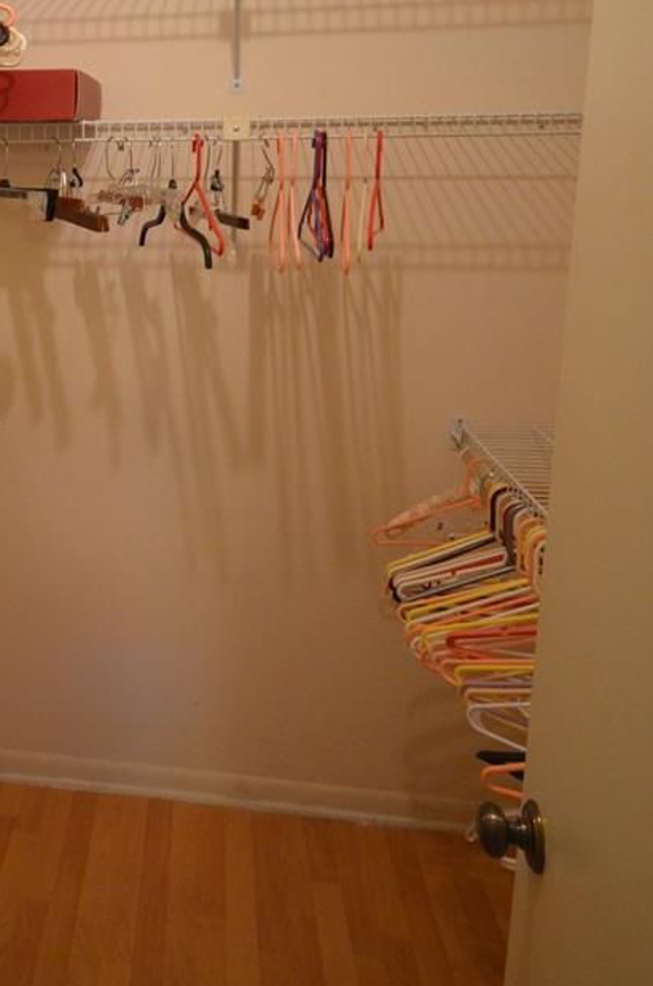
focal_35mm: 32
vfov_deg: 56.9
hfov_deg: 38.2
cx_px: 67
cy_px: 291
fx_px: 874
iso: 1600
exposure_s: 1/40
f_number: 4.2
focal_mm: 11
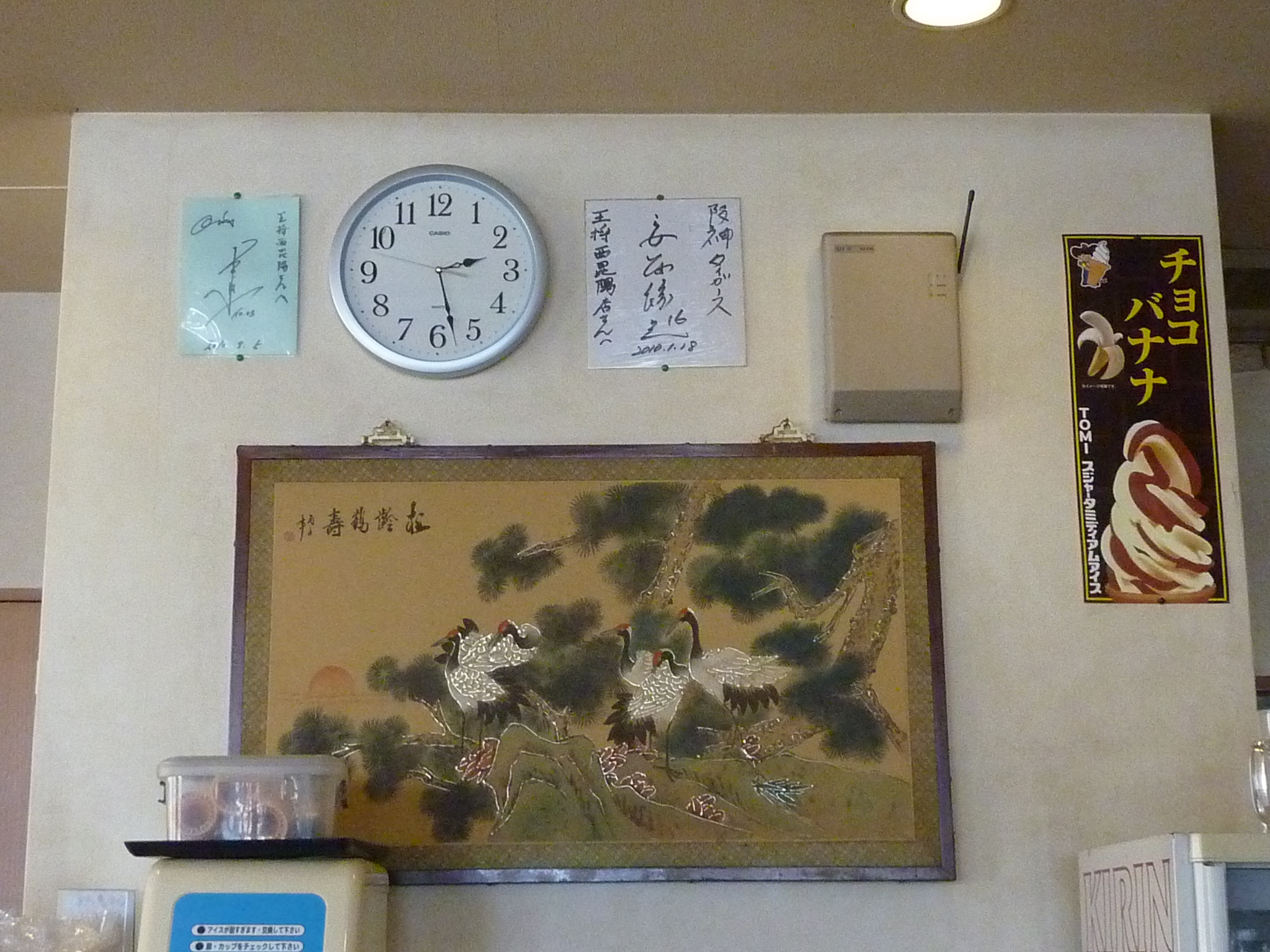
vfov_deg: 28.6
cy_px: 476
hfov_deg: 37.5
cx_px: 635
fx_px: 1871
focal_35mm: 51
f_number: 3.4
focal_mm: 4.7
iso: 500
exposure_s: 1/125
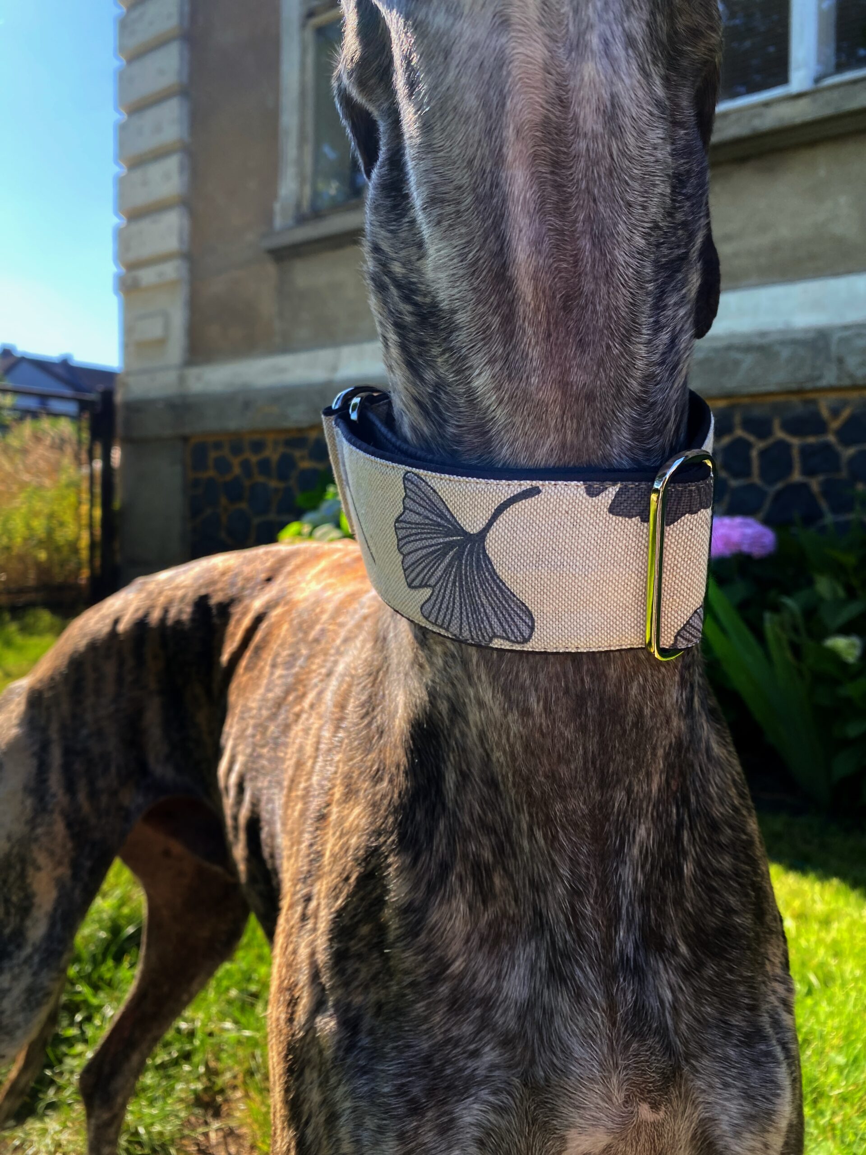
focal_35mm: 26
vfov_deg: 67.3
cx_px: 433
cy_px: 578
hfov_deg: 53.1
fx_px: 867
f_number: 1.8
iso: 32
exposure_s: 1/527
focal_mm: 4.25
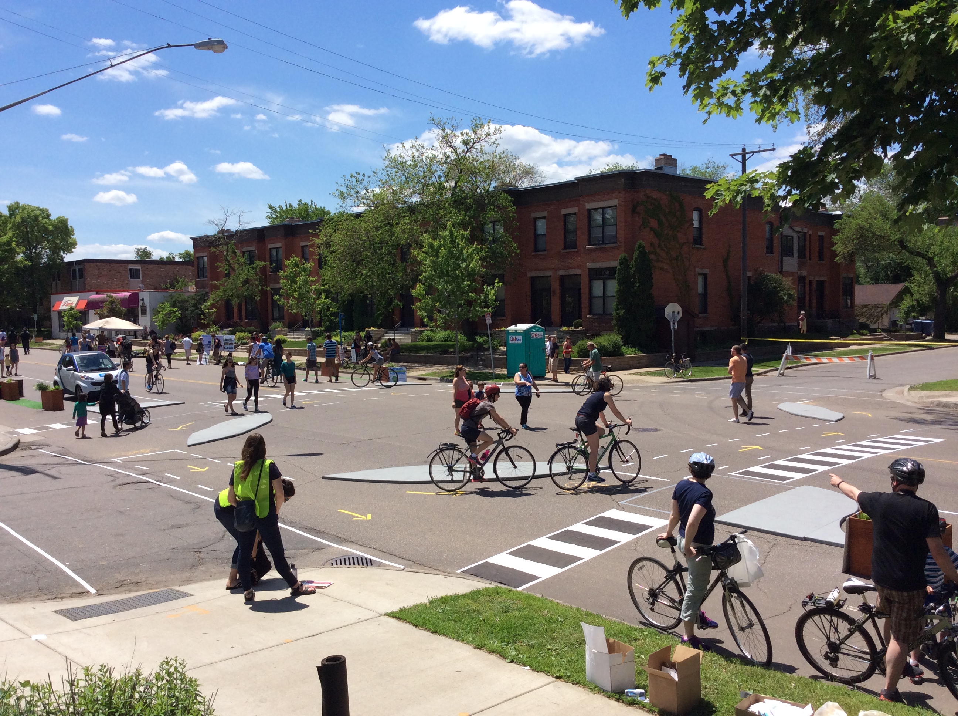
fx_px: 912
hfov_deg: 55.4
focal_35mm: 33
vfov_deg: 42.8
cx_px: 479
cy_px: 358
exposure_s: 1/1845
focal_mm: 3.3
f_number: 2.4
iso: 32
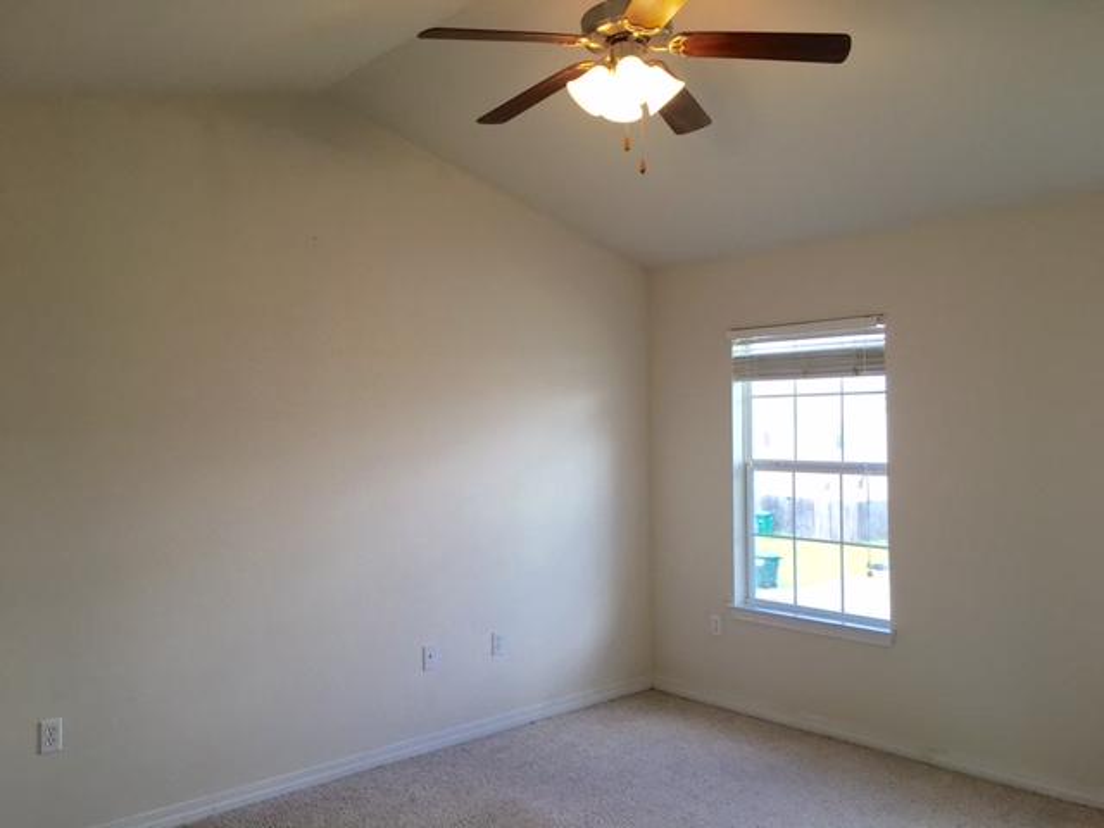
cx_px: 552
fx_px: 925
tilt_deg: +2.6
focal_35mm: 29
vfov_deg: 48.2
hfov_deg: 61.7
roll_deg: +0.3
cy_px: 414
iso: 40
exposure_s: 1/120
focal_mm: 4.15
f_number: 2.2
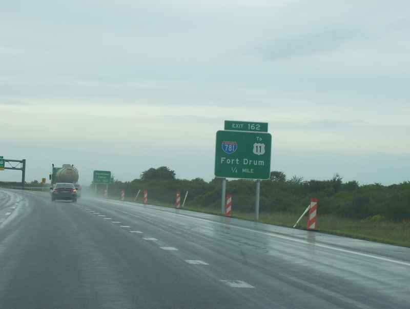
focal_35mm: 87
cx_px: 205
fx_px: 1032
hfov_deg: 22.5
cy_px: 154
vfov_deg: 17.0
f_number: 4.3
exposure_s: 1/500
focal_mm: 14.3
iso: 80
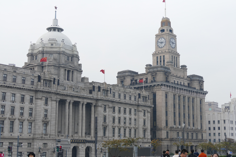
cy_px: 78
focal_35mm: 60
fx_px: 393
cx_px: 118
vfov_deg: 22.6
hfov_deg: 33.4
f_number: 3.5
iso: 125
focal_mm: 21.81
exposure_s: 1/500
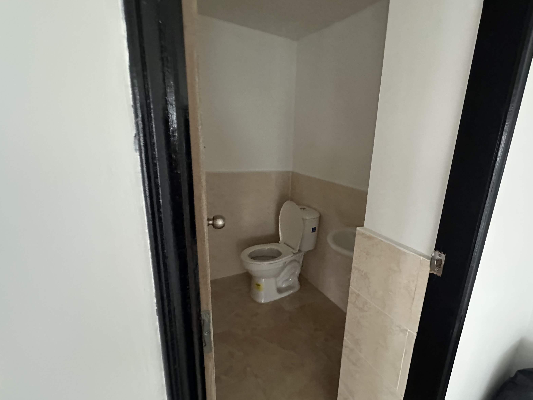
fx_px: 277
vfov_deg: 71.4
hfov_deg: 86.9
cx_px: 312
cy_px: 219
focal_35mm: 18
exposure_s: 1/41
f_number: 2.2
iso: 1250
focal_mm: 2.22
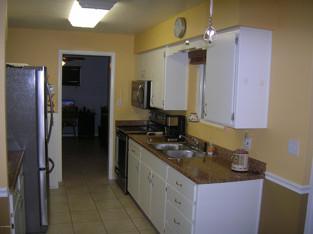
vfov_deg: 41.7
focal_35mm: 34
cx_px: 156
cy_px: 117
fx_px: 307
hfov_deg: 54.0
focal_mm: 5.7
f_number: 2.9
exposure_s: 1/60.1
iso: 50
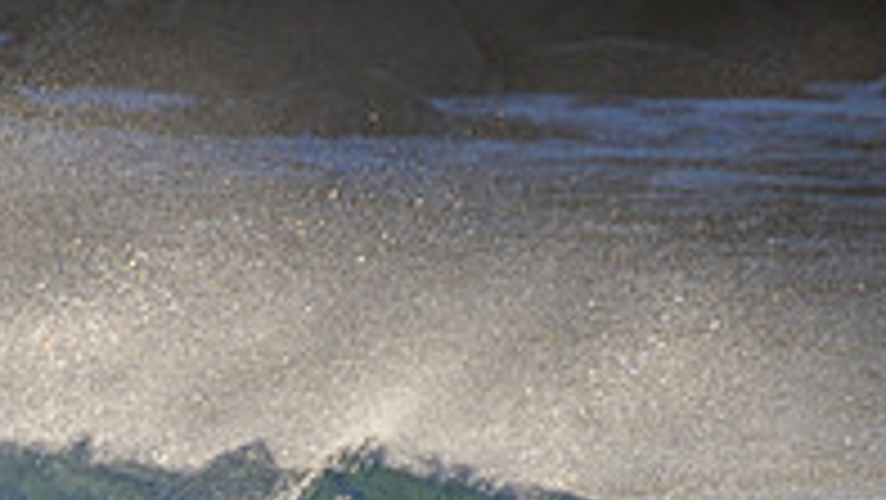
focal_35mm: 2469
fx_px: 58028
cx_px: -351
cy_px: 610
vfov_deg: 0.5
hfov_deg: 0.9
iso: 560
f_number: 11
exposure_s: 1/1250
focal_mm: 800
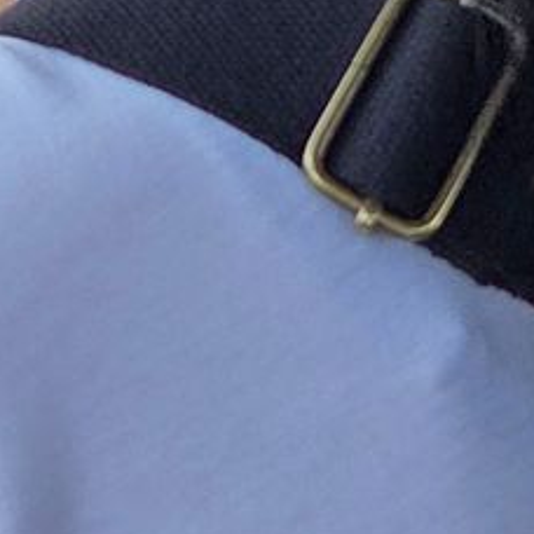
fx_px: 3107
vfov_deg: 9.3
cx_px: 597
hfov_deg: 9.7
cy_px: -506
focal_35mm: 178
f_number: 1.8
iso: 80
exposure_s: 1/2423
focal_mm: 5.4
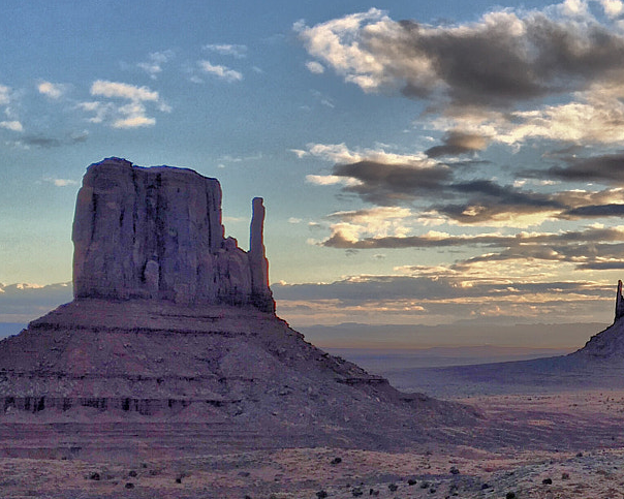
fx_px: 1385
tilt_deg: +3.2
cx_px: 667
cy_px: 237
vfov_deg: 20.4
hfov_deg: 23.9
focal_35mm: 75
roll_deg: +0.2
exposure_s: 1/641
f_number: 2.2
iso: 25
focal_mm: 4.15
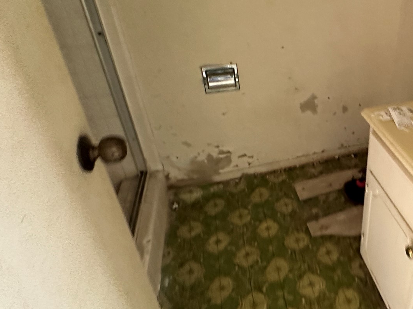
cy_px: 100
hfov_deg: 58.8
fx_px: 322
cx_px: 346
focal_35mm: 27
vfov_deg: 50.3
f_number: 2.2
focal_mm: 2.22
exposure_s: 1/60
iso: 500
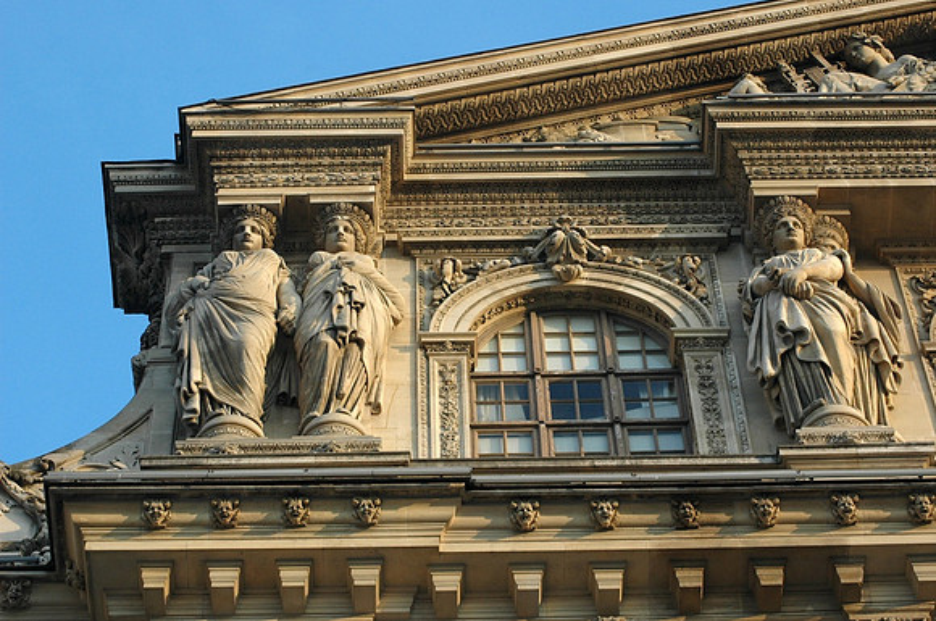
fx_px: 2726
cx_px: 468
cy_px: 310
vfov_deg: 13.0
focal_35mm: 105
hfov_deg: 19.5
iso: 400
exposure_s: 1/250
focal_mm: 70
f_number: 8
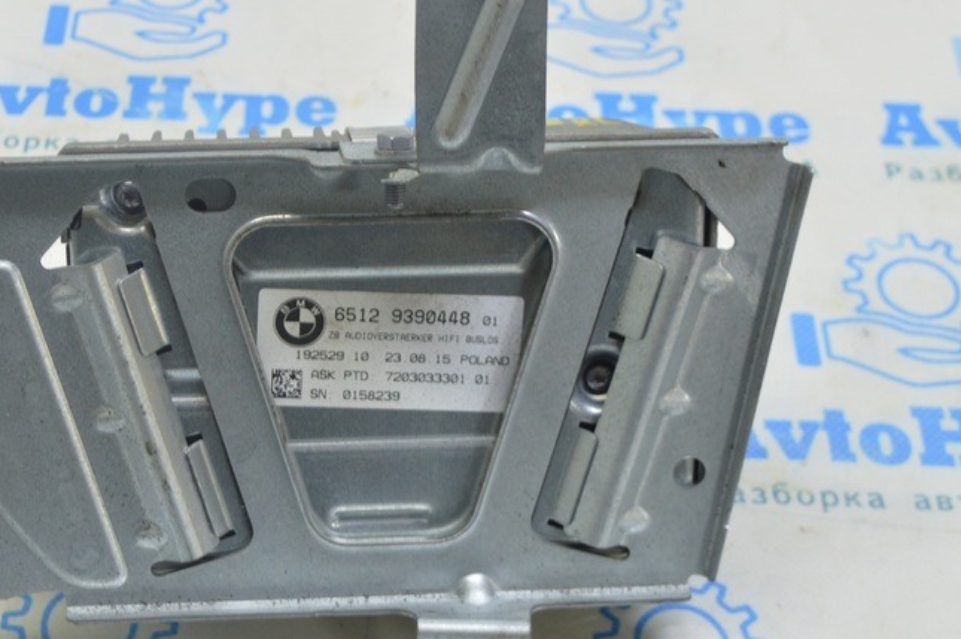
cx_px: 283
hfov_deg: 27.2
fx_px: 1968
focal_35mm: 74
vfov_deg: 18.4
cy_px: 333
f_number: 5.6
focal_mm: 31
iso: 400
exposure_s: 1/20
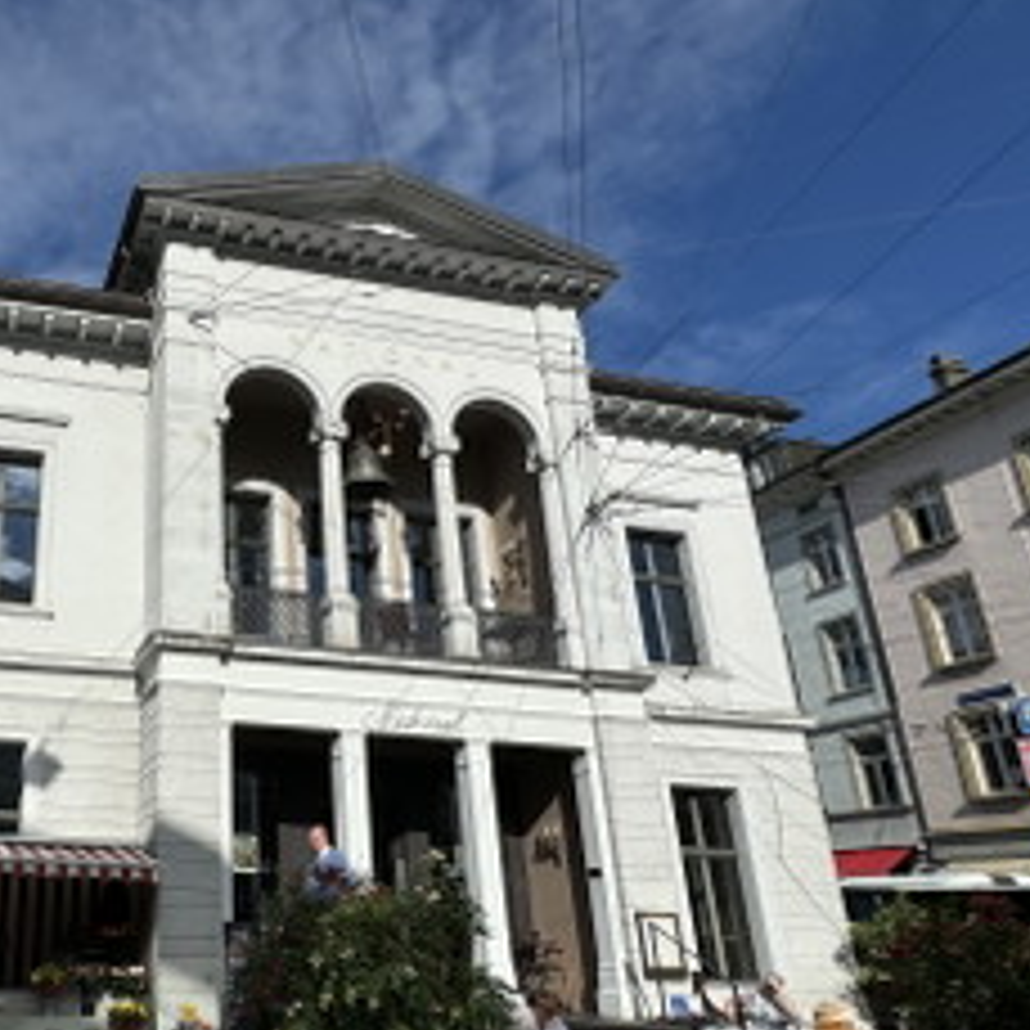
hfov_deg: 52.3
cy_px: 614
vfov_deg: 58.6
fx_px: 909
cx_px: 112
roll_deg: -1.5
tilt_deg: +18.7
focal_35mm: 27
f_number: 2.2
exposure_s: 1/4367
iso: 40
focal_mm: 2.22
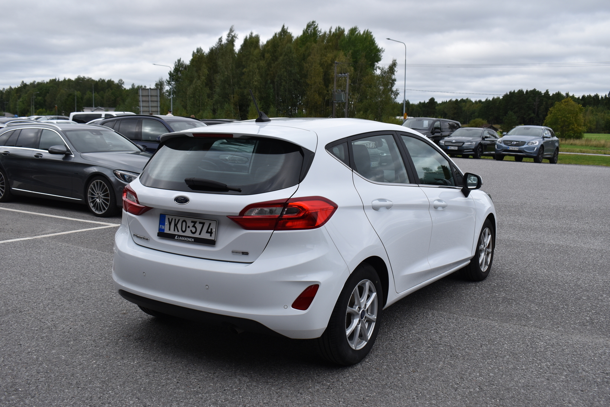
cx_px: 305
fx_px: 610
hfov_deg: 53.1
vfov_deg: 36.9
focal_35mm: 36
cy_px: 204
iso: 200
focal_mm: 24
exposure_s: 1/500
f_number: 8
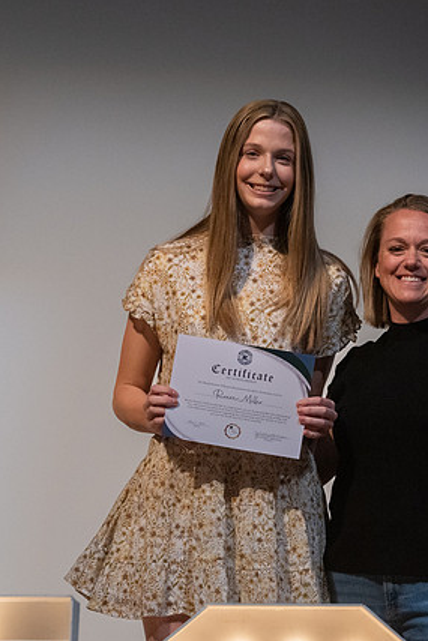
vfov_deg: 8.0
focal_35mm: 258
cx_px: 321
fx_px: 4597
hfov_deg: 5.3
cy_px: 273
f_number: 4.5
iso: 5000
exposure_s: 1/320
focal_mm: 144
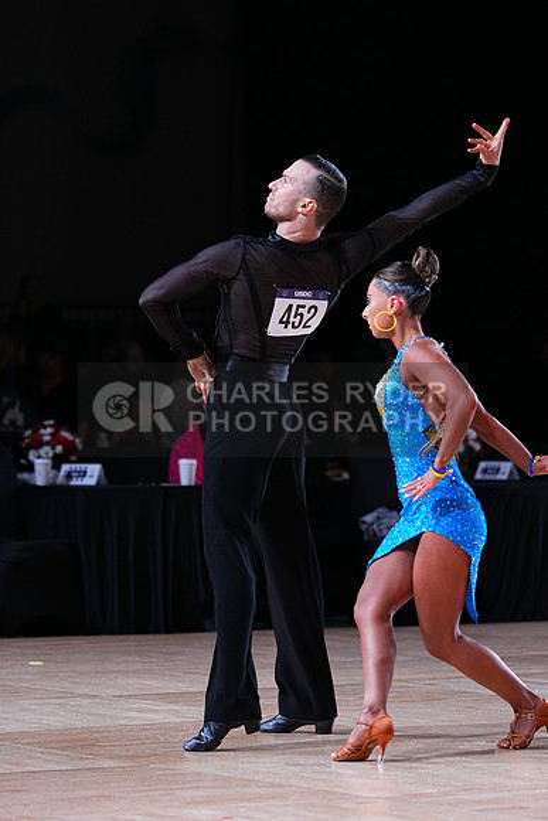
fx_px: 3446
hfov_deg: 9.1
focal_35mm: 151
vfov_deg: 13.6
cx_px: 274
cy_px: 410
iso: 2000
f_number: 4
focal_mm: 151
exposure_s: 1/500
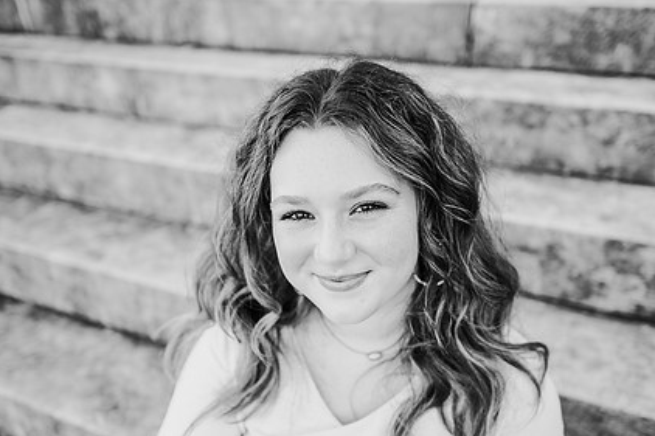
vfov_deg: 39.6
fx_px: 600
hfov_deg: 57.2
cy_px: 283
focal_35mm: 33
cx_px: 335
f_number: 2
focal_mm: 24
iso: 100
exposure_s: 1/500
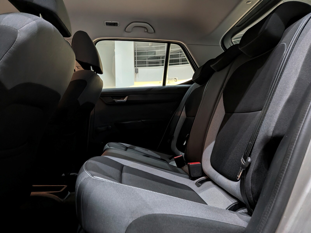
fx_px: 216
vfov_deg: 56.8
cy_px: 116
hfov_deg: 71.6
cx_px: 156
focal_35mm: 24
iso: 180
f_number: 1.7
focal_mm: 4.53
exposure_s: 1/16.7
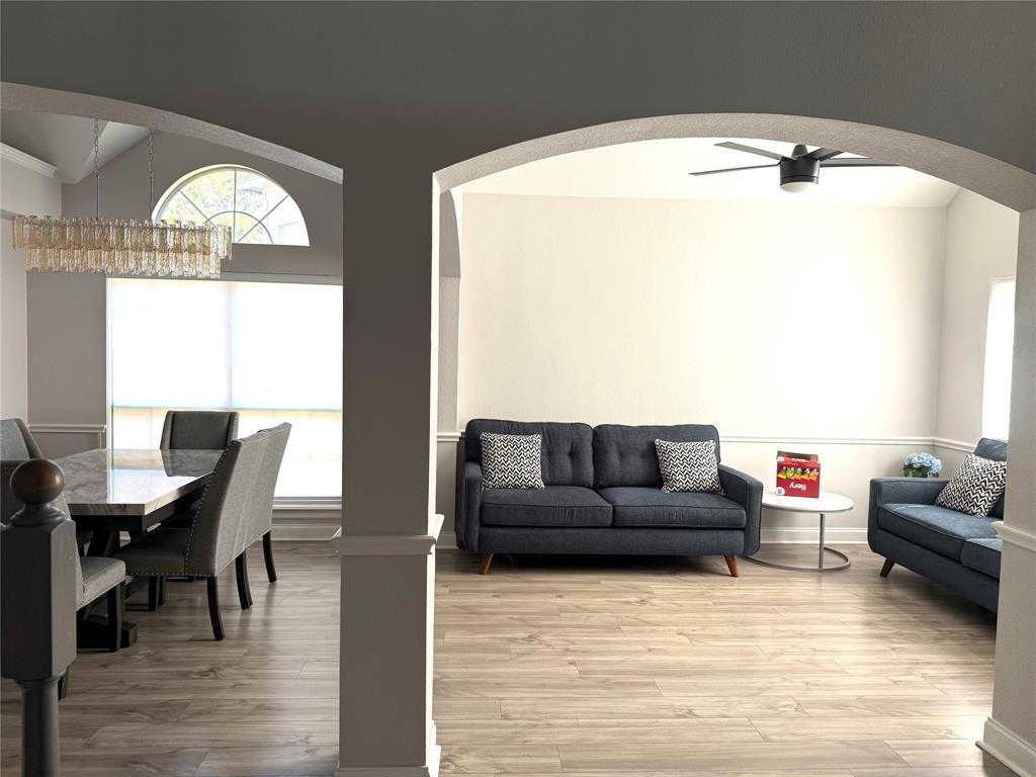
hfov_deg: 71.6
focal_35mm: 24
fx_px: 718
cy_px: 388
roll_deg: -1.8
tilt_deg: -2.0
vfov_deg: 56.8
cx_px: 518
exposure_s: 1/179
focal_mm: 6.76
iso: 64
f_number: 1.78
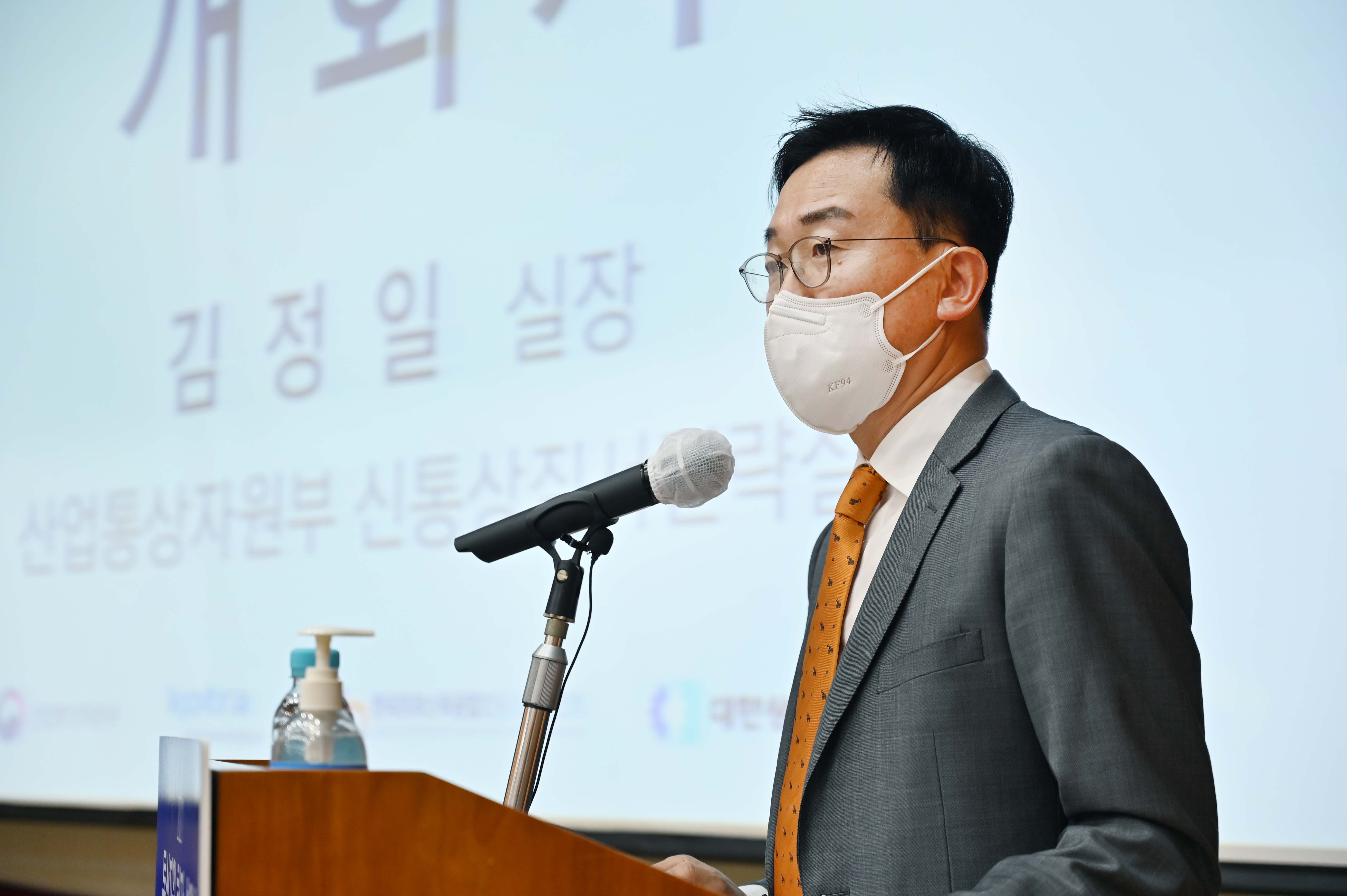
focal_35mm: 70
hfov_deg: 28.9
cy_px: 448
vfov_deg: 19.4
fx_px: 2617
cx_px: 674
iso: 500
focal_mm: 70
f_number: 4
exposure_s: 1/60
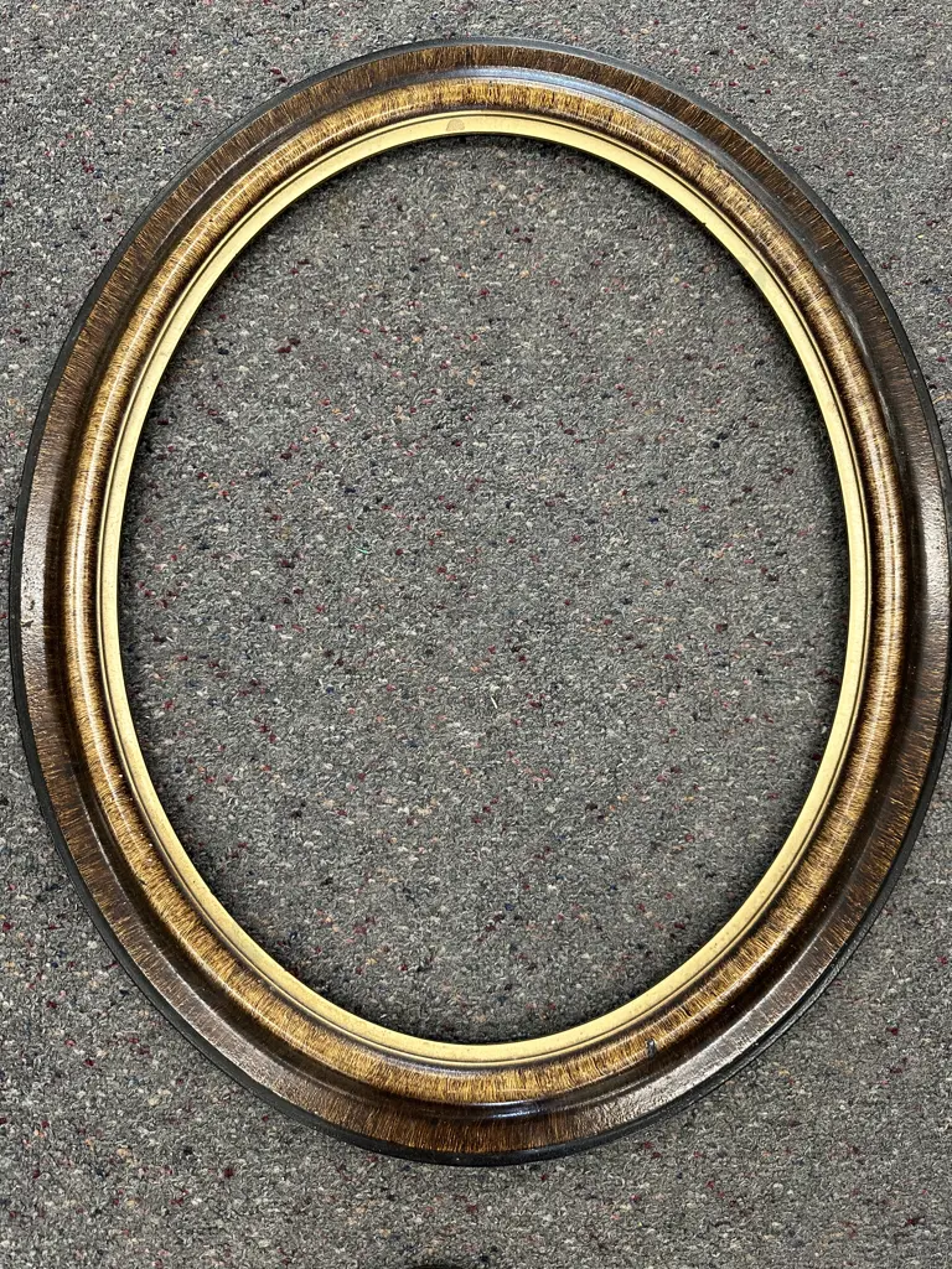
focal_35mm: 24
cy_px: 634
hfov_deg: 56.8
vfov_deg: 71.6
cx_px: 476
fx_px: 880
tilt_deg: -85.1
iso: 200
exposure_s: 1/100
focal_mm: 6.86
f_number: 1.78
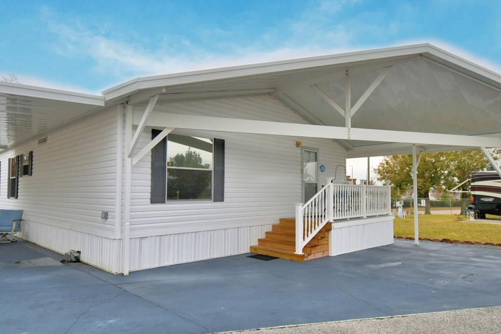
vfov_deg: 55.1
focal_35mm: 23
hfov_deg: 76.1
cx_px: 244
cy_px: 176
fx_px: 320
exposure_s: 1/640
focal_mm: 10
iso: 100
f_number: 4.5
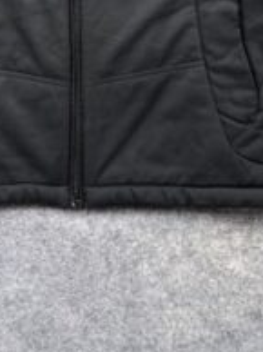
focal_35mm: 66
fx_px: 670
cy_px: -112
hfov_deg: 22.1
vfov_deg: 25.2
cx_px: 89
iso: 160
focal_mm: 6.76
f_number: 1.78
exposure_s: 1/100
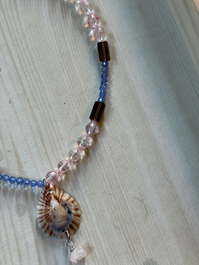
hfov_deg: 30.3
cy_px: 132
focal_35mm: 48
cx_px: 100
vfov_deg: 39.7
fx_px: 368
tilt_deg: -76.3
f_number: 1.78
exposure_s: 1/60
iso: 200
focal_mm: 6.76
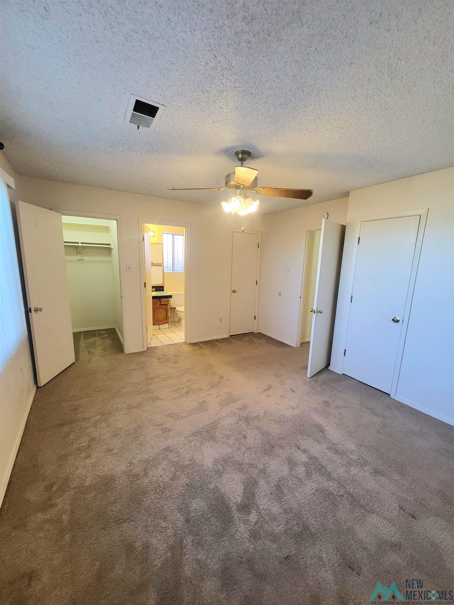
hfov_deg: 89.9
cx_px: 227
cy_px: 302
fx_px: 227
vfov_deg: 106.2
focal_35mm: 13
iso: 250
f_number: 2.2
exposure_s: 1/60.2
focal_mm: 1.74
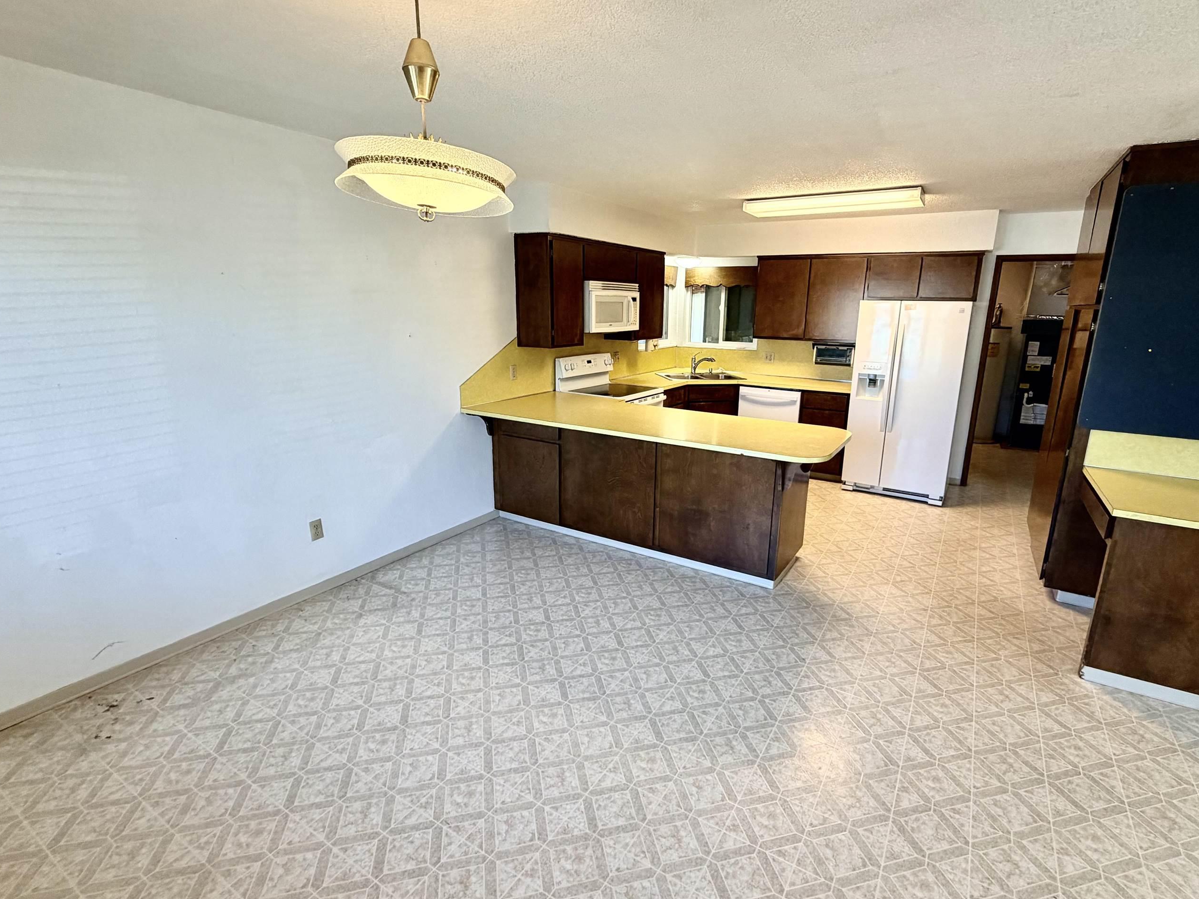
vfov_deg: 74.7
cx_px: 638
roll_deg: -0.9
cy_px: 446
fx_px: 589
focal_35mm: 17
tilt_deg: -14.3
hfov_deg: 90.9
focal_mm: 2.22
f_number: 2.2
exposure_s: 1/120
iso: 160
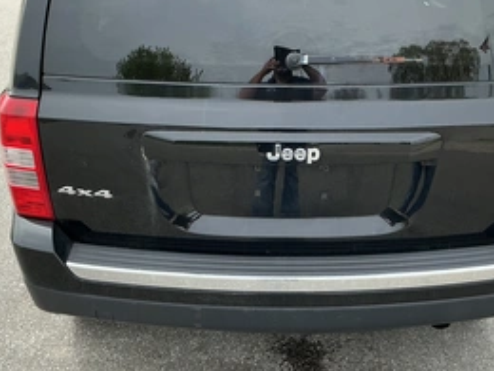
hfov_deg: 43.7
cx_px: 281
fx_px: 614
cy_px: 217
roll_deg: -0.6
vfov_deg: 33.5
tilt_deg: -25.4
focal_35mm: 43
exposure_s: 1/469
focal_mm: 3
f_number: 1.8
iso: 25
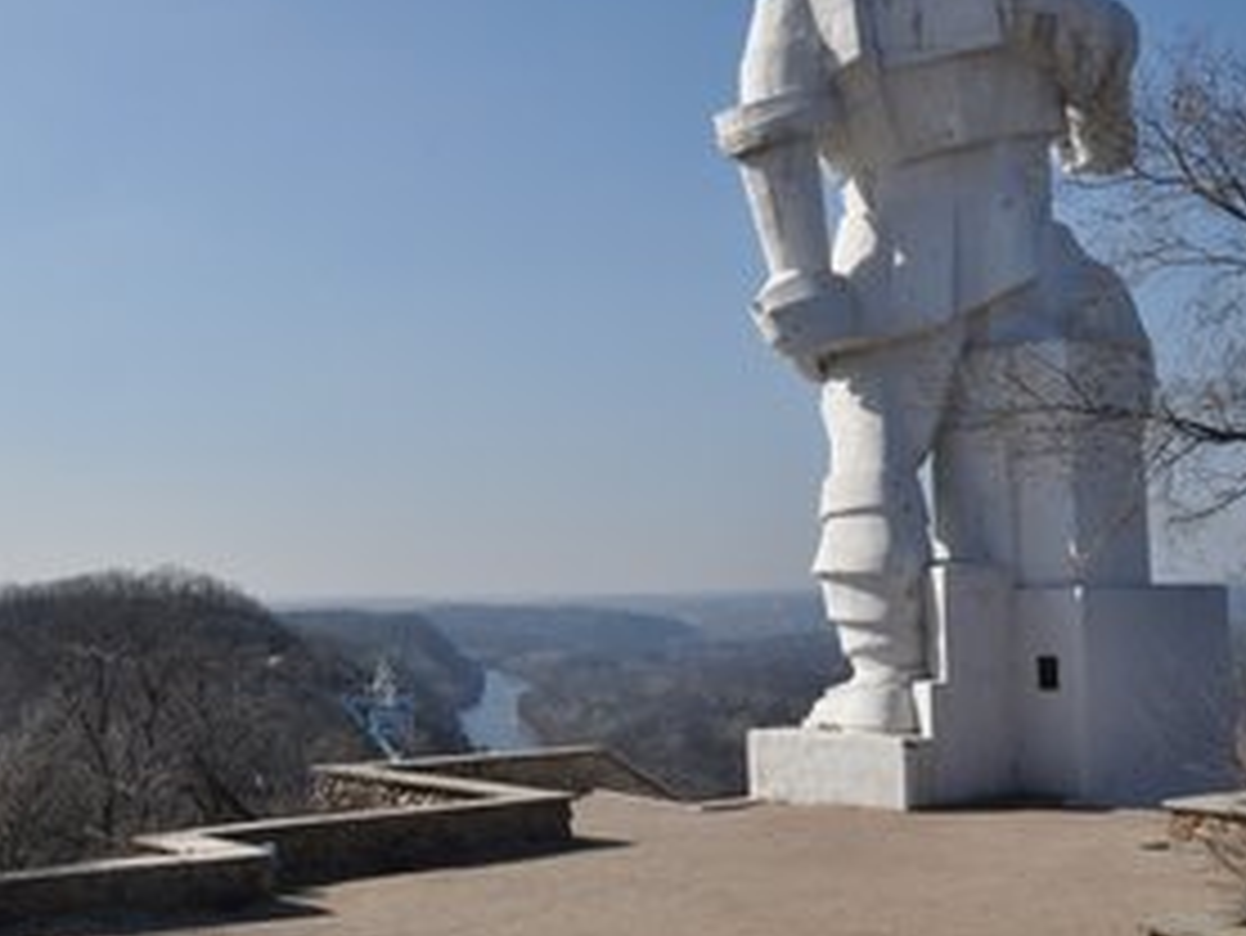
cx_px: 594
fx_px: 1801
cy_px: 360
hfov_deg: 38.2
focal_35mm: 50
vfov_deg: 29.0
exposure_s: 1/800
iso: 400
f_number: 14
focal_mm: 24
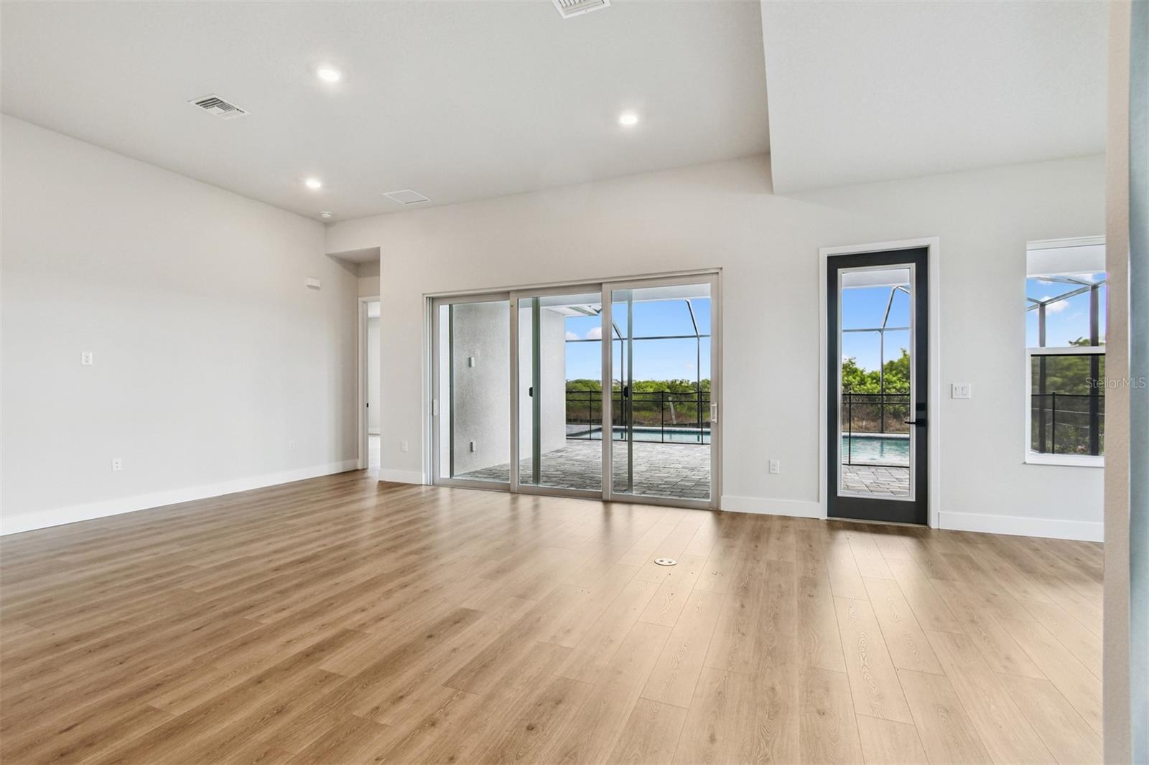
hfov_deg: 100.4
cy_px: 382
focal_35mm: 15
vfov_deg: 77.3
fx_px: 479
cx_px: 574
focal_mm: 10
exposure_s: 1/125
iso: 100
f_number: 7.1
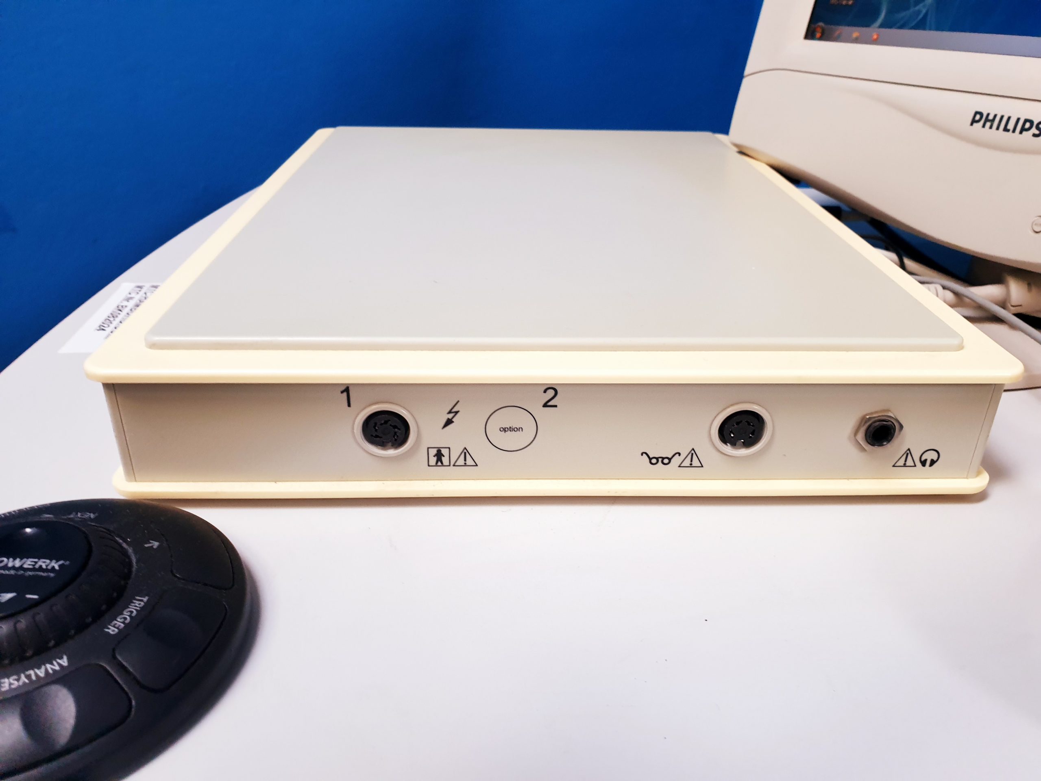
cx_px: 520
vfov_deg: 53.1
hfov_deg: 67.3
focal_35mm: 26
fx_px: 782
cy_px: 390
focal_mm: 4.3
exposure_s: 1/50
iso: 200
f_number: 2.4
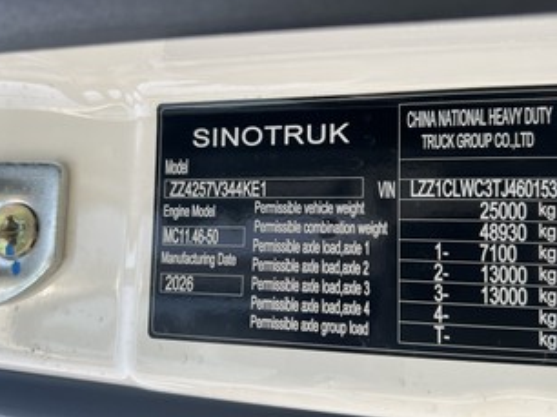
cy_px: 197
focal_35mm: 34
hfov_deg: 54.0
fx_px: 547
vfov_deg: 41.7
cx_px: 297
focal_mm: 5.7
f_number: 1.5
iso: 50
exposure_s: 1/924
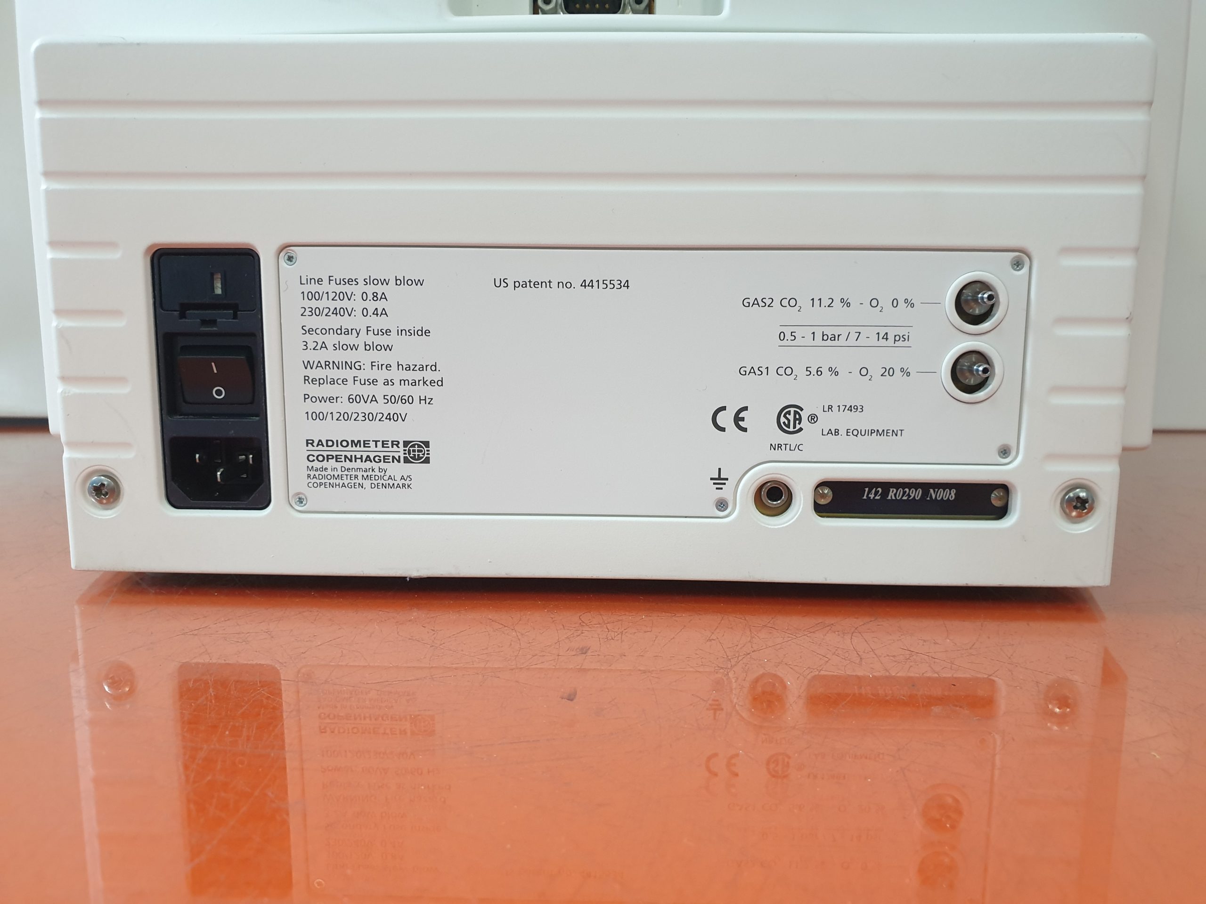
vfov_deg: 53.1
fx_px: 906
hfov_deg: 67.3
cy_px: 452
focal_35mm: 26
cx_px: 603
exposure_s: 1/25
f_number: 2.4
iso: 250
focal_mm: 4.3
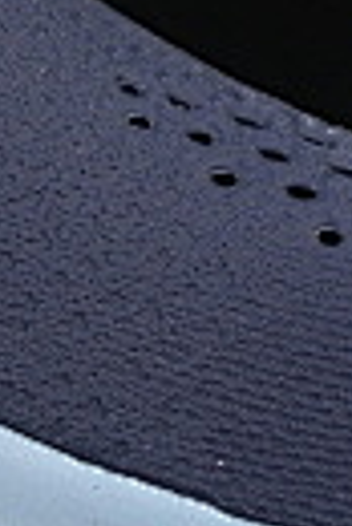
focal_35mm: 622
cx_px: -186
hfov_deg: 2.2
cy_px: -117
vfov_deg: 3.3
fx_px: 9098
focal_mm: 50
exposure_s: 1/80
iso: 160
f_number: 7.1
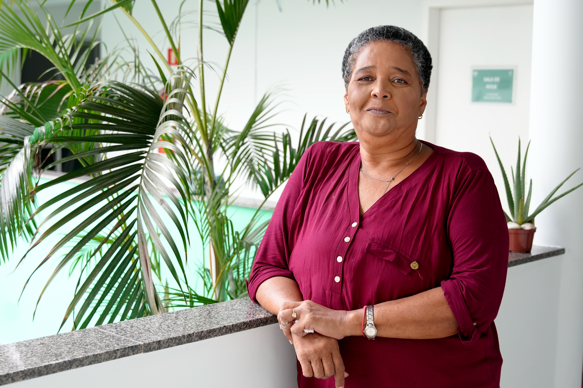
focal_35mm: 53
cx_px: 292
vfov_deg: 25.5
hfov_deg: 37.5
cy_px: 194
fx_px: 858
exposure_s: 1/100
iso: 500
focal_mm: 35.7
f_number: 3.5
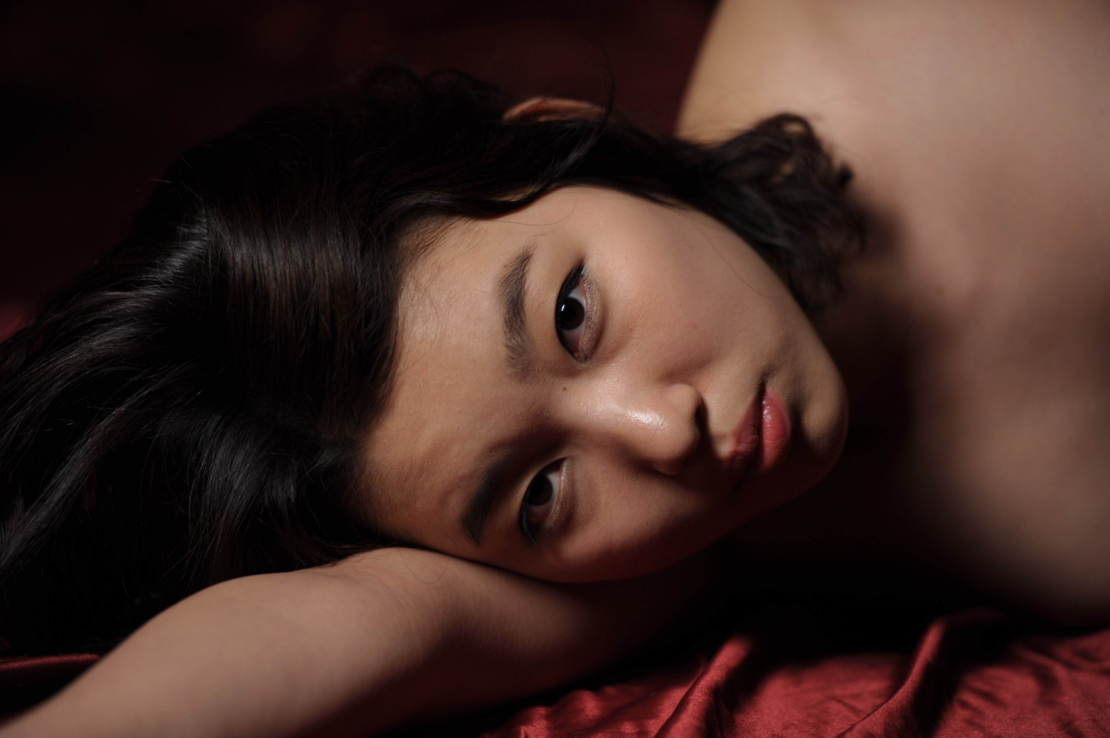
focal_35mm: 200
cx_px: 555
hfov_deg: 10.3
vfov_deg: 6.9
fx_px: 6163
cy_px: 369
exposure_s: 1/160
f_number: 2.8
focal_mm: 200
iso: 500
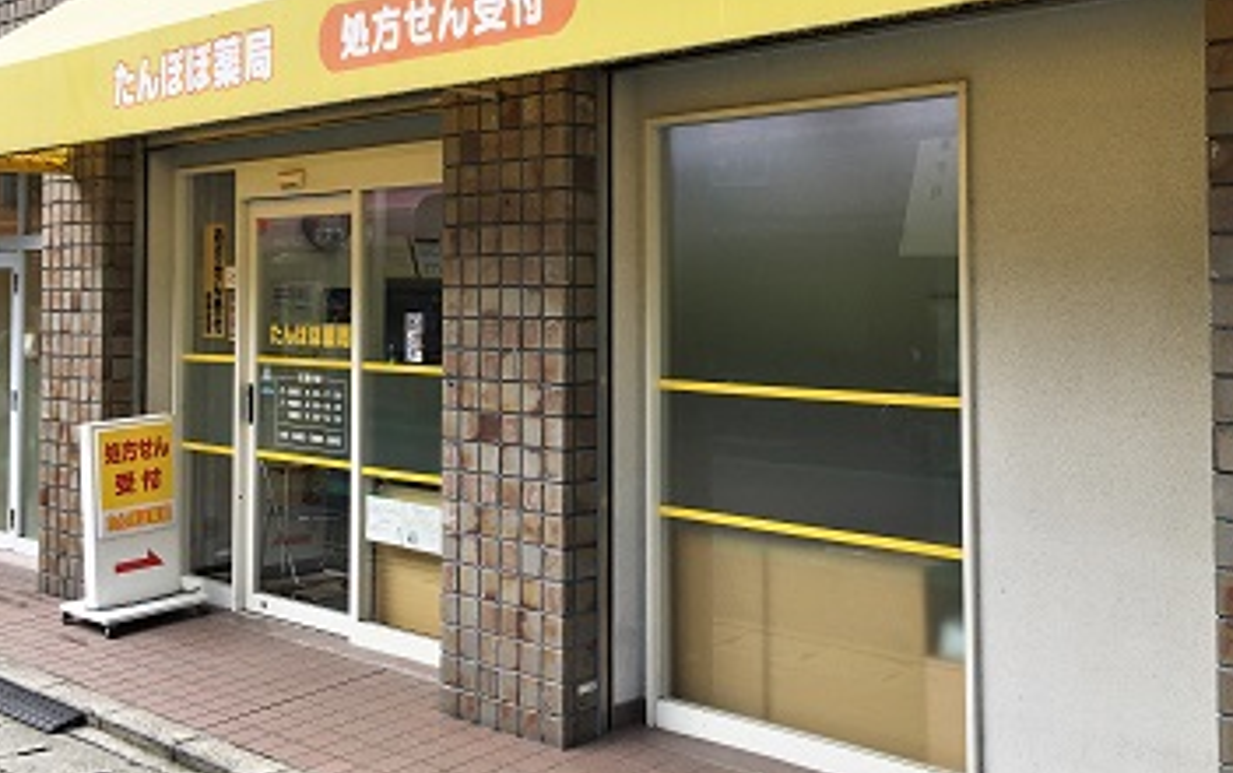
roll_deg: +0.4
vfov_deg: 30.3
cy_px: 242
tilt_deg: -0.6
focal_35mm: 42
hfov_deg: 47.0
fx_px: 1412
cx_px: 713
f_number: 2.2
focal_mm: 4.15
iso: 25
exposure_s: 1/418
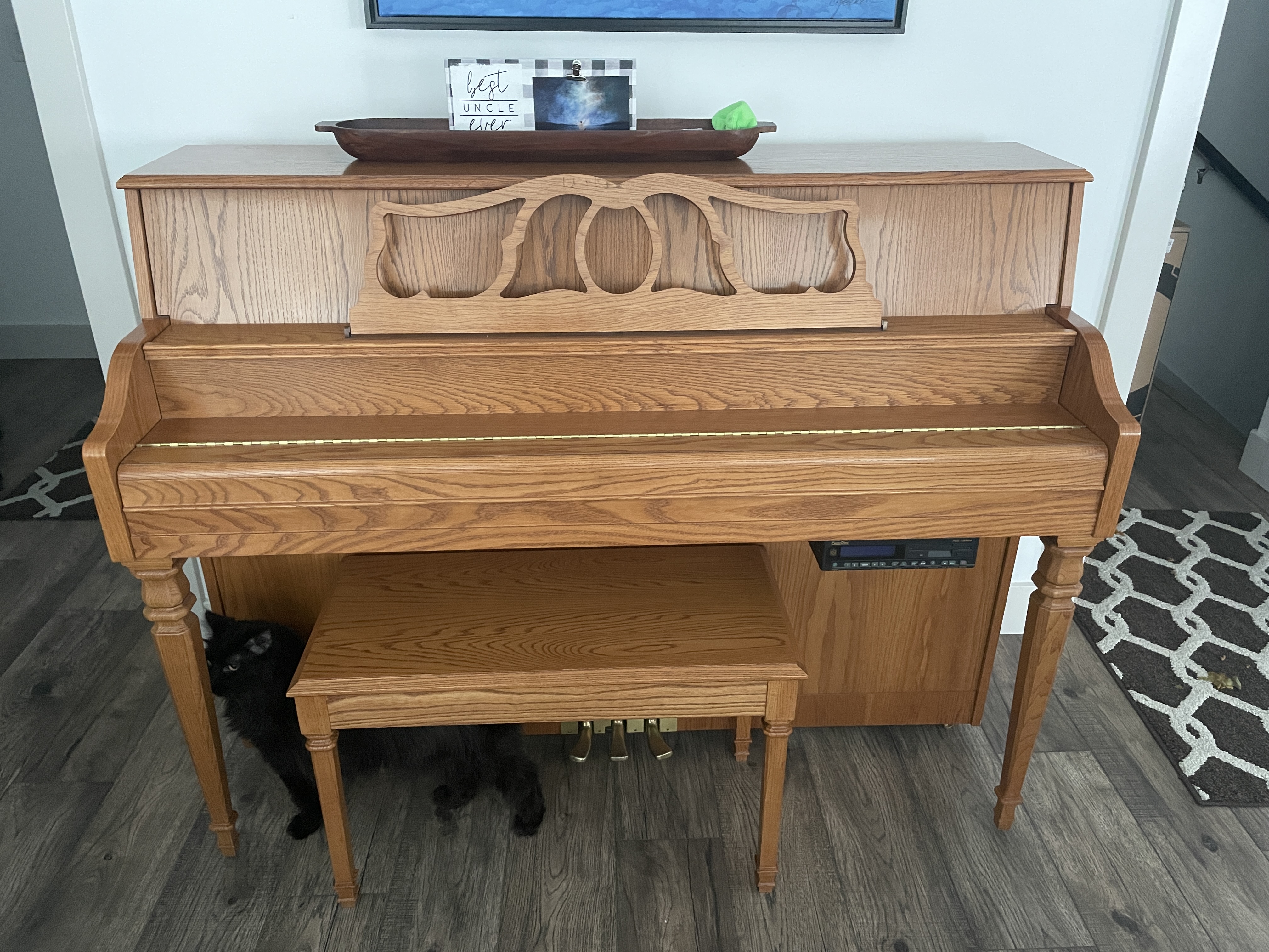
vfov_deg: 53.1
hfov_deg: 67.3
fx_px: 953
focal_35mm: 26
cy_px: 476
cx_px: 634
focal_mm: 4.2
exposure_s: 1/37
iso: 640
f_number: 1.6
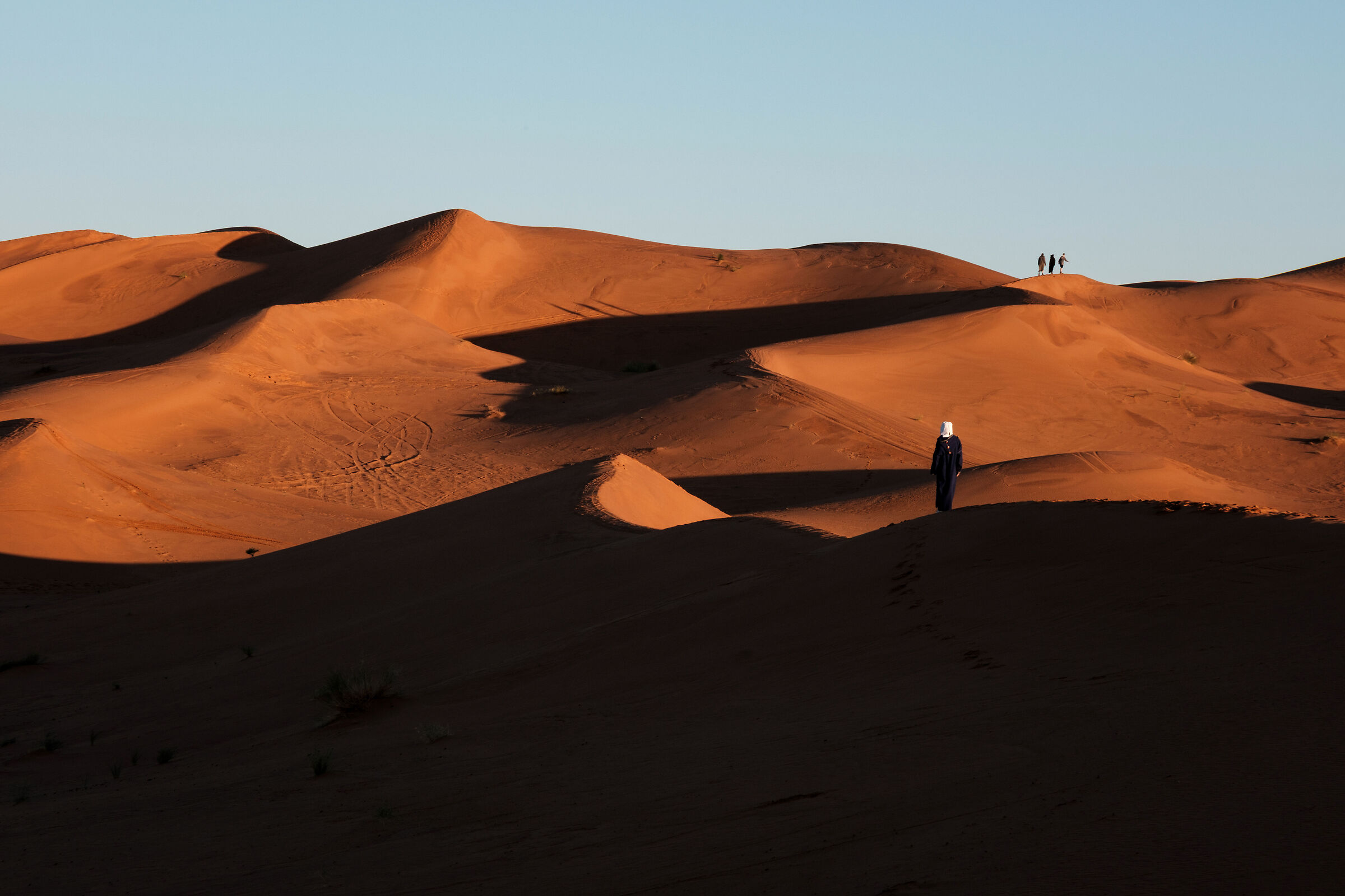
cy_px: 448
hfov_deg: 17.1
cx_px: 672
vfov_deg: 11.4
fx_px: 4483
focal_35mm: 120
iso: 250
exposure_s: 1/120
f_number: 11
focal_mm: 80
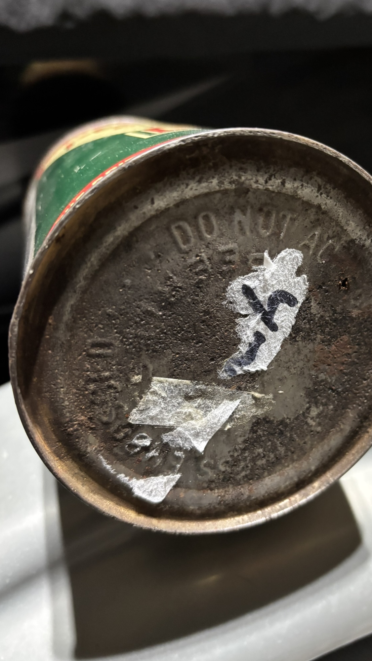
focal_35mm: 29
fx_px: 509
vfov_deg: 66.1
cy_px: 337
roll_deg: +6.8
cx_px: 245
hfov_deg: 39.7
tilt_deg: -24.9
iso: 640
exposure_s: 1/40
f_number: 1.6
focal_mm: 5.96
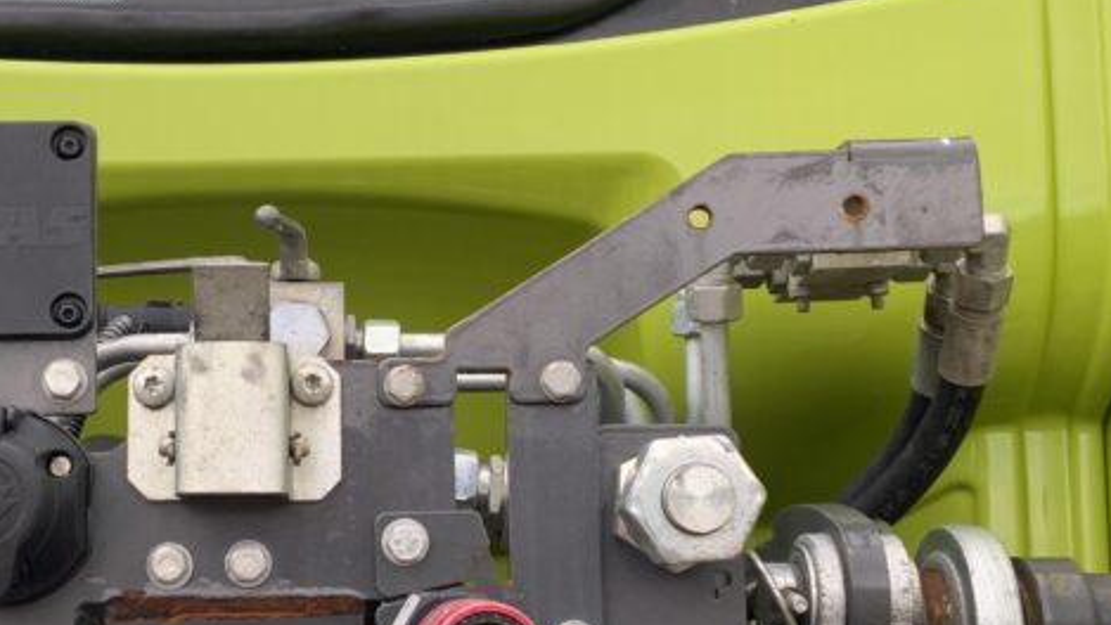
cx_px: 336
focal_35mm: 69
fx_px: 2033
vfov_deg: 17.5
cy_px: 353
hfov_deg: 30.3
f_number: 1.8
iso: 16
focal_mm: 3
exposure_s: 1/273
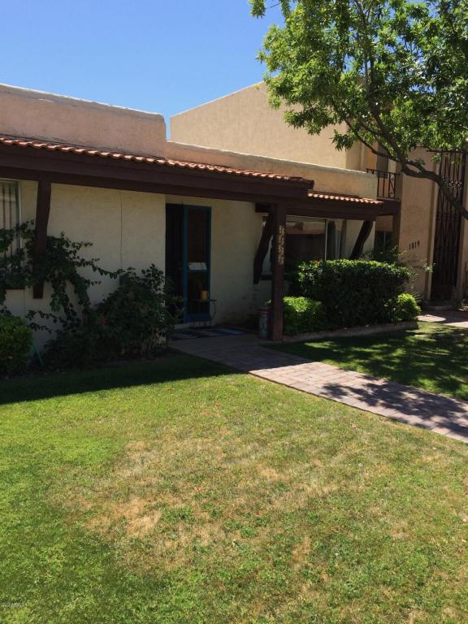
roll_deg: +0.2
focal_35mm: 29
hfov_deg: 48.2
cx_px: 234
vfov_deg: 61.7
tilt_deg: -6.9
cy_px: 312
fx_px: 523
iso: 32
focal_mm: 4.15
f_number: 2.2
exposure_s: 1/1414
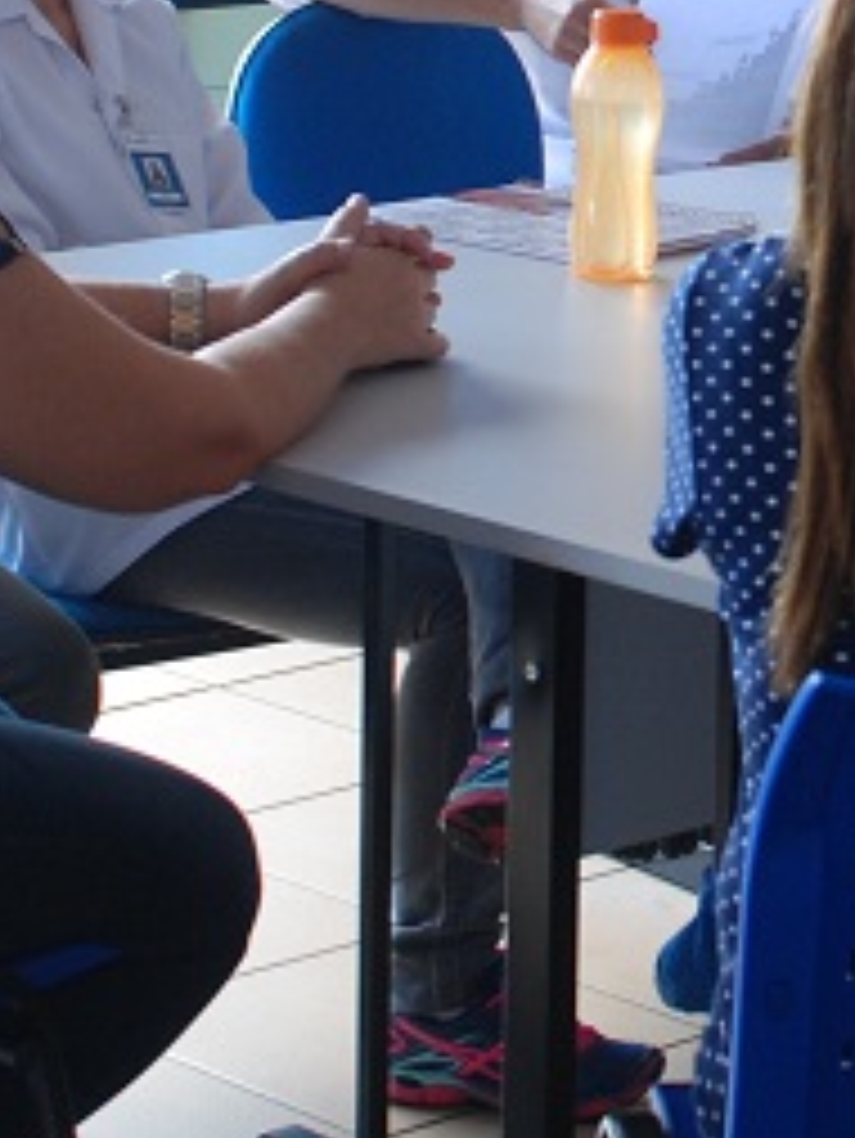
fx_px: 4508
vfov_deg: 14.3
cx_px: 1148
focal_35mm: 137
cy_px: 218
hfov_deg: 10.6
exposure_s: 1/30
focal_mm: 24
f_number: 4
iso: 320
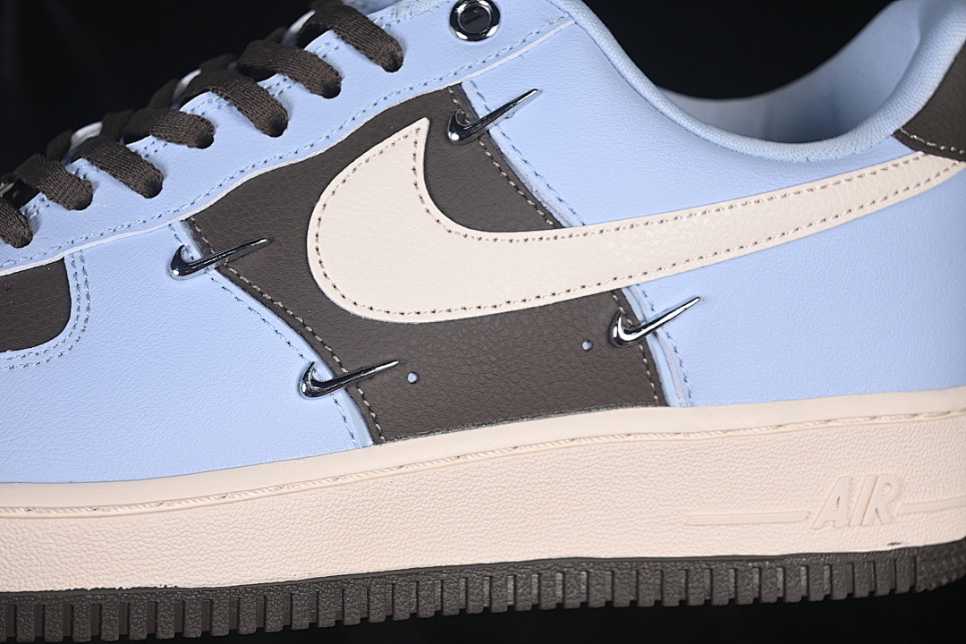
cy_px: 322
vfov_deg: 18.2
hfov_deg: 27.0
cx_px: 483
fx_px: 2012
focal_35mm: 75
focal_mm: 50
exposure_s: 1/80
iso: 160
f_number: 7.1
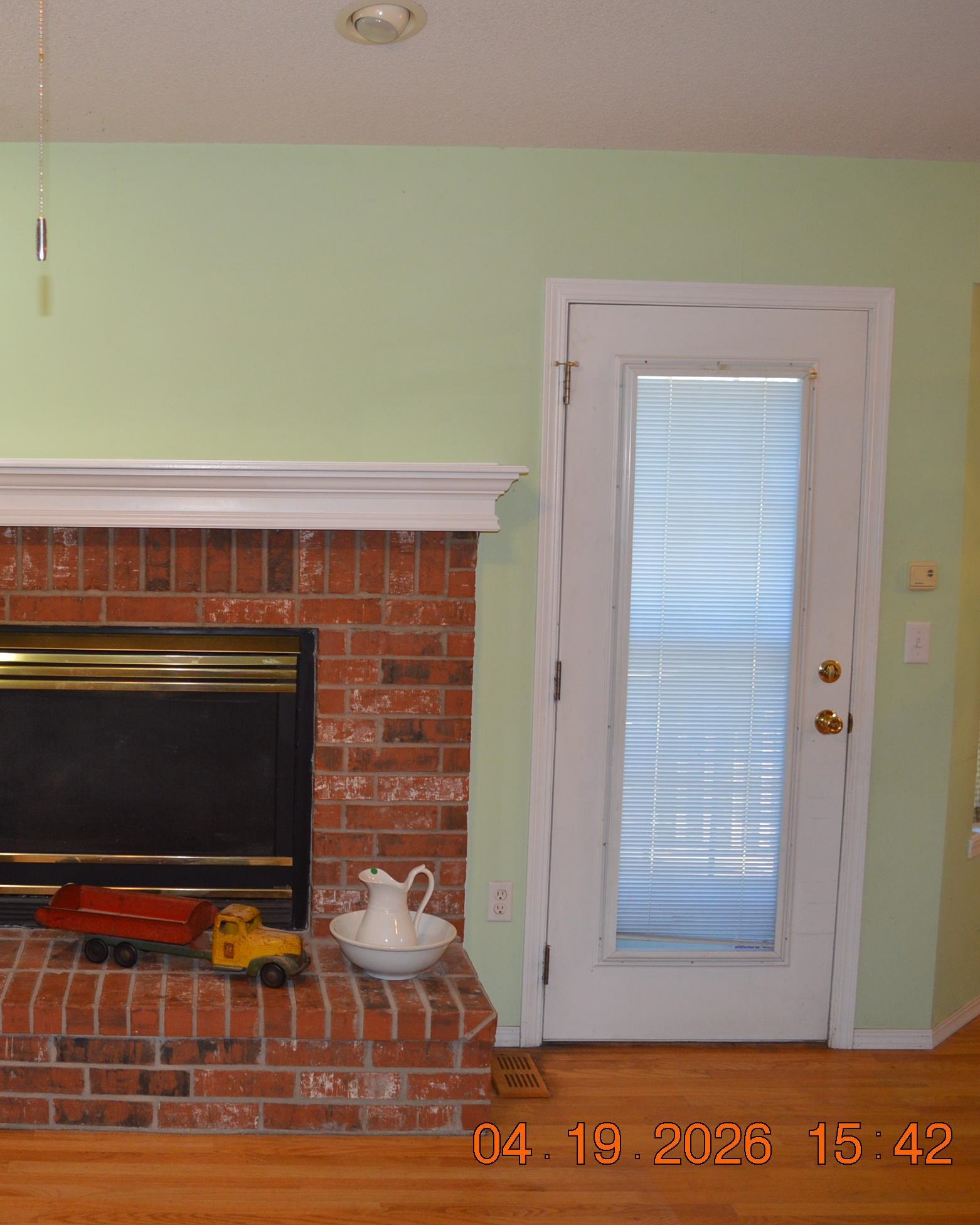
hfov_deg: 36.8
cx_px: 186
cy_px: 609
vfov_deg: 46.8
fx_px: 1414
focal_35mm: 39
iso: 500
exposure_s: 1/60
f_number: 3.5
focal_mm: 18
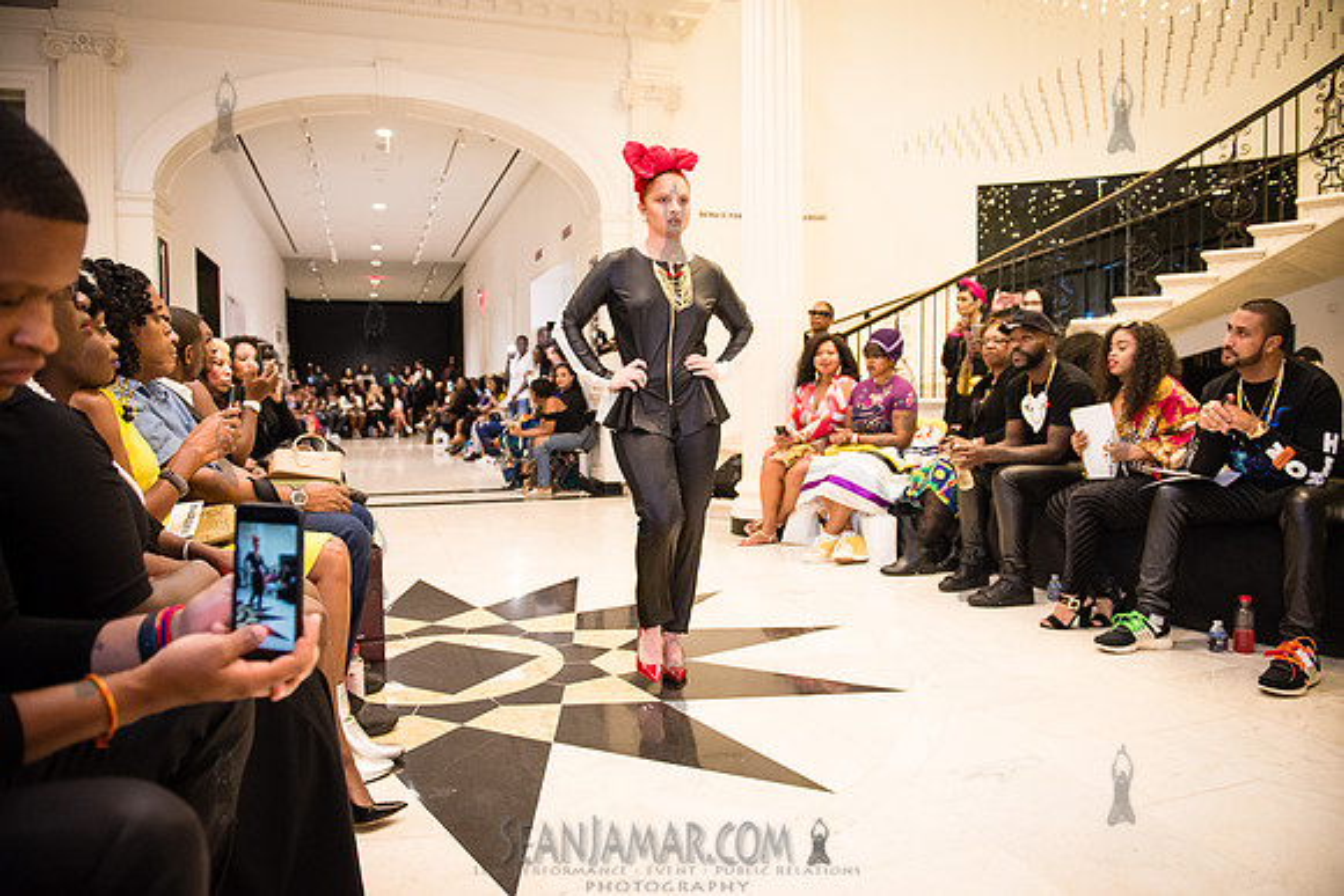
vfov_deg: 53.2
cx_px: 672
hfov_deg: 73.7
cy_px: 448
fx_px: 896
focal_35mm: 24
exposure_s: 1/200
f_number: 3.5
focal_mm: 24
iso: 4000
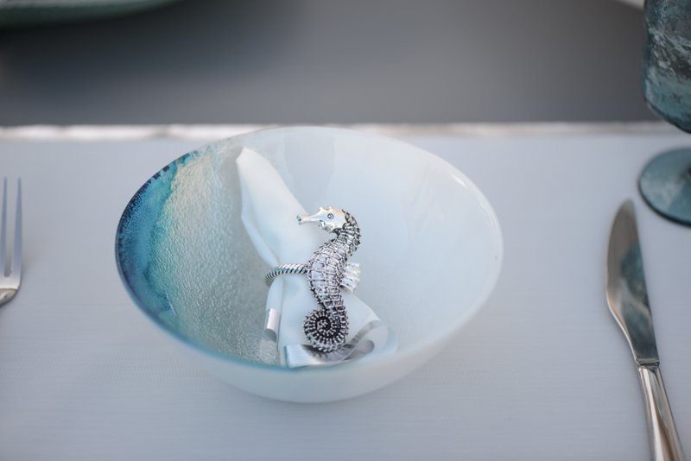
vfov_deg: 13.1
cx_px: 346
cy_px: 230
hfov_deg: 19.4
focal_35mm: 105
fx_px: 2016
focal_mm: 105
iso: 200
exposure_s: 1/500
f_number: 3
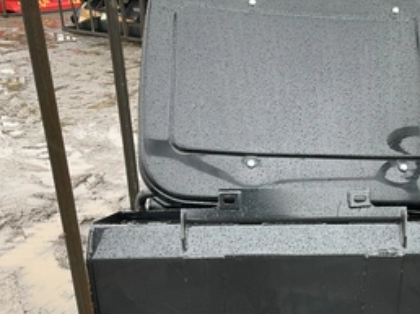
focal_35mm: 45
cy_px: 168
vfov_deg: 32.1
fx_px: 545
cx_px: 296
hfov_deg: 41.3
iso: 32
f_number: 1.8
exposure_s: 1/122
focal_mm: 3
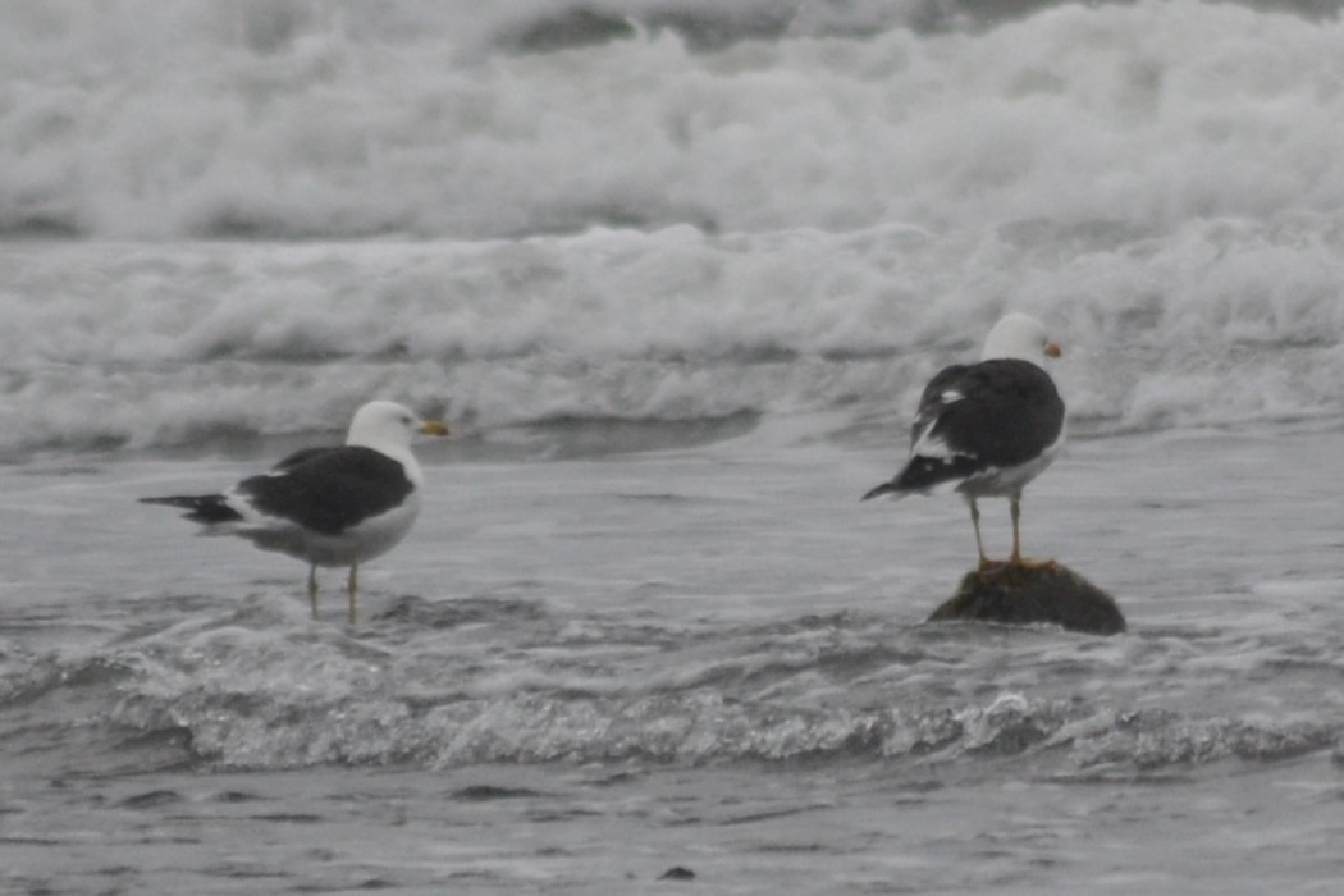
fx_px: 16799
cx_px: 672
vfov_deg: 3.1
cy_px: 448
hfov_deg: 4.6
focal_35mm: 450
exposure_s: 1/4000
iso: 800
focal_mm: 300
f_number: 5.6
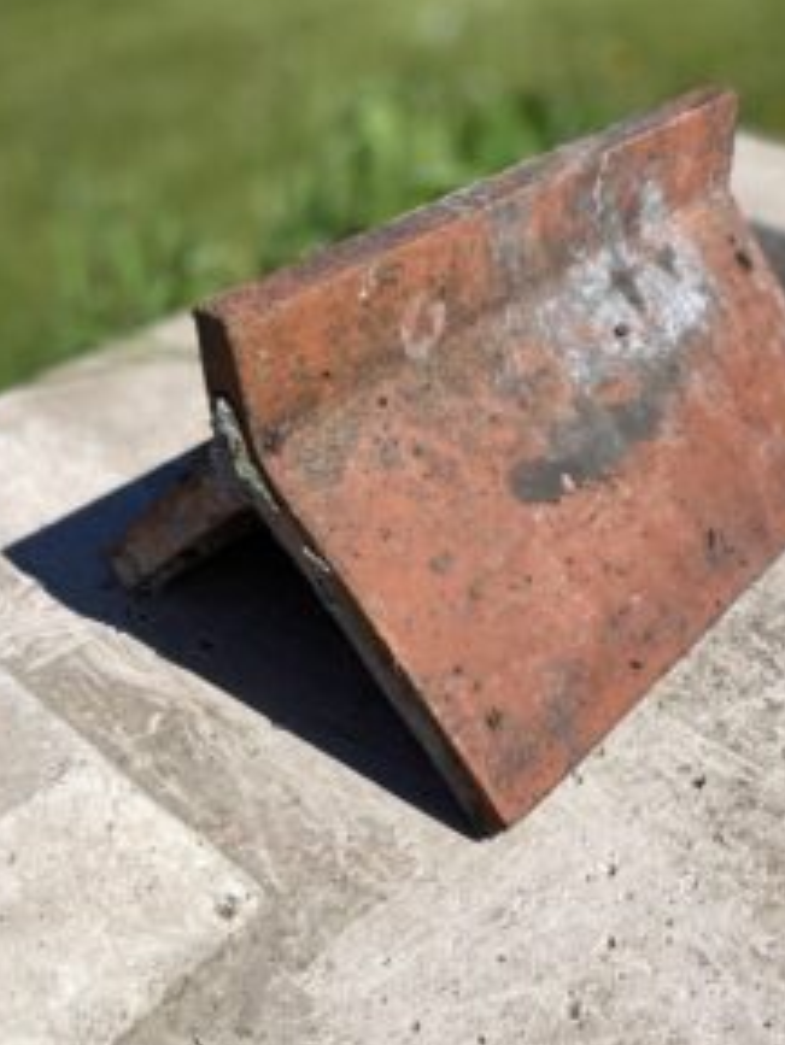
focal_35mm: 36
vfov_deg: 51.3
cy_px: 528
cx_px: 496
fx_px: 1088
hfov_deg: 39.4
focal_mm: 4.25
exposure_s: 1/3984
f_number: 1.8
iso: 32
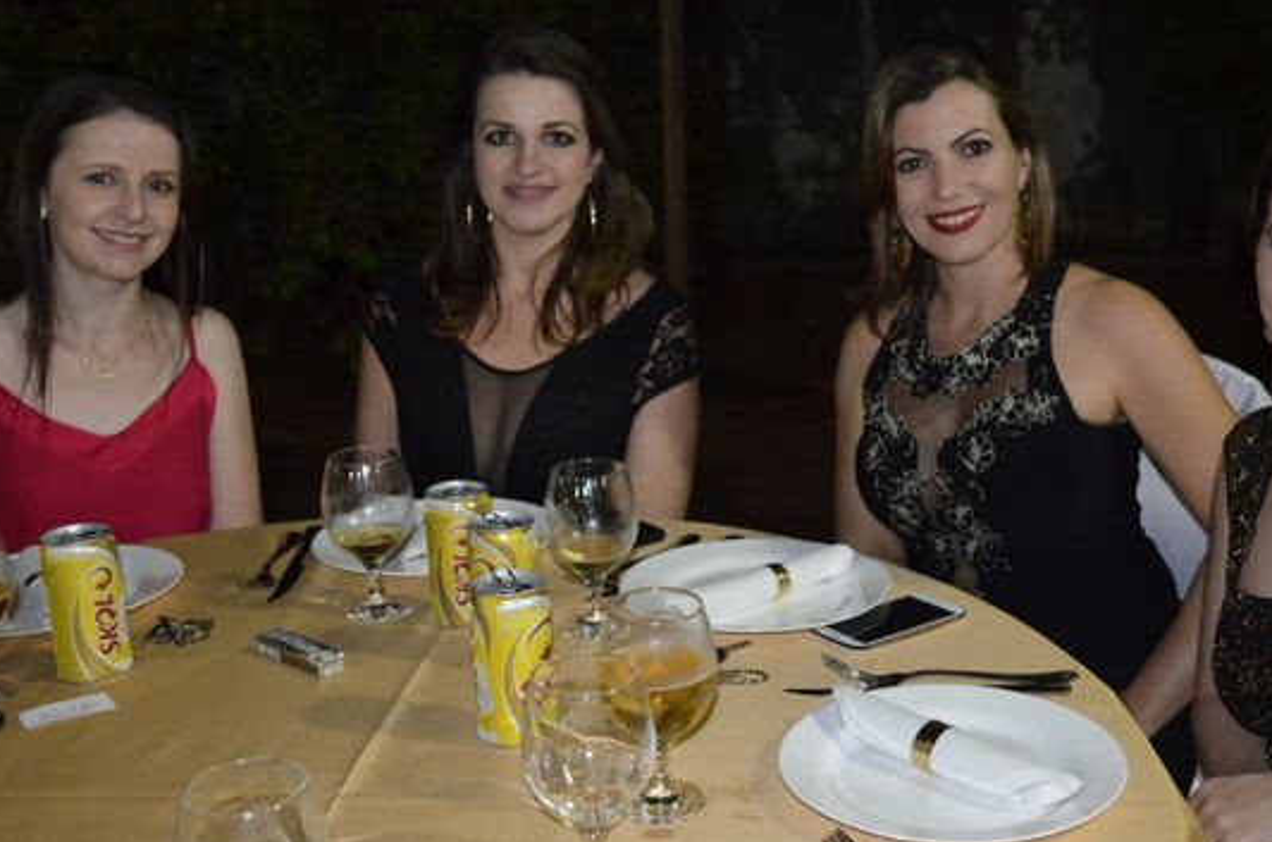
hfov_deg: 43.5
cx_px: 764
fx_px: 1587
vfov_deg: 29.7
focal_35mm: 45
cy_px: 454
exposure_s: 1/60
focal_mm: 20
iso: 3200
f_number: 3.8
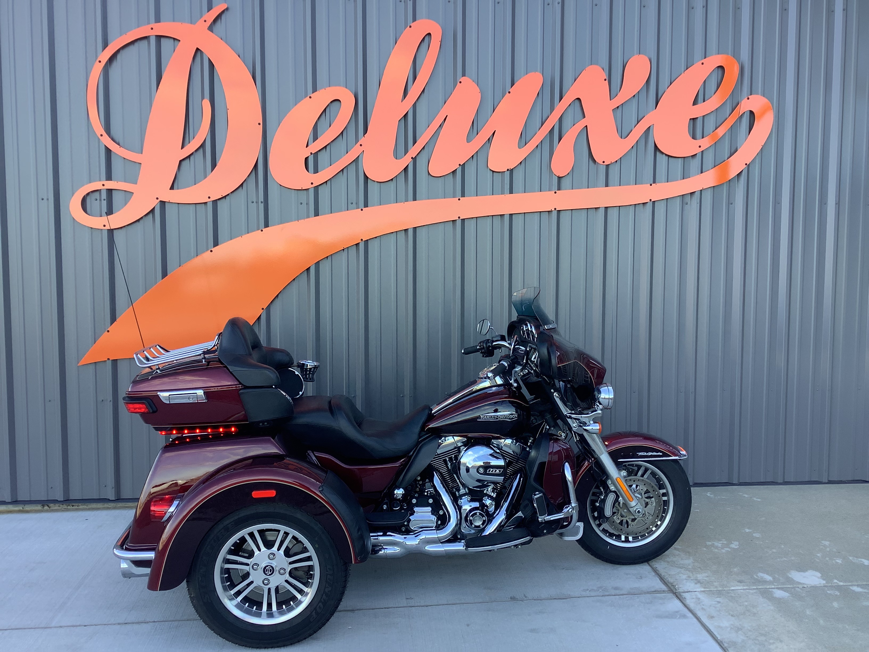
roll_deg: -1.0
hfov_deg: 58.4
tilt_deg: -5.5
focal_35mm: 31
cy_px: 326
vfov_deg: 45.4
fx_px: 778
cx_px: 434
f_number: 2.4
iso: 25
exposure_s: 1/100
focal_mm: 3.3
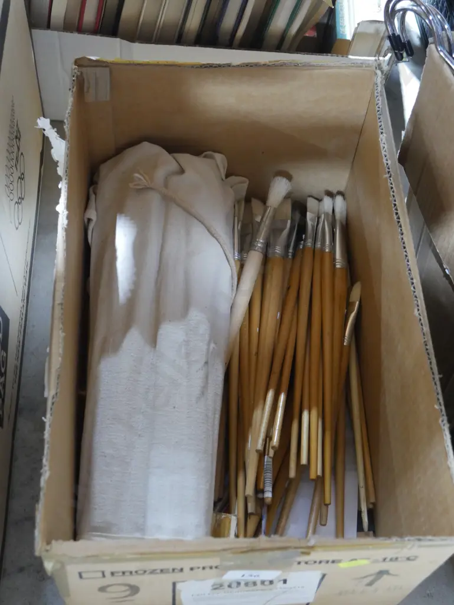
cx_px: 227
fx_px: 874
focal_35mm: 50
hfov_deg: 29.1
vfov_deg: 38.2
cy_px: 302
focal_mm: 25
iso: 3200
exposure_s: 1/25
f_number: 5.3
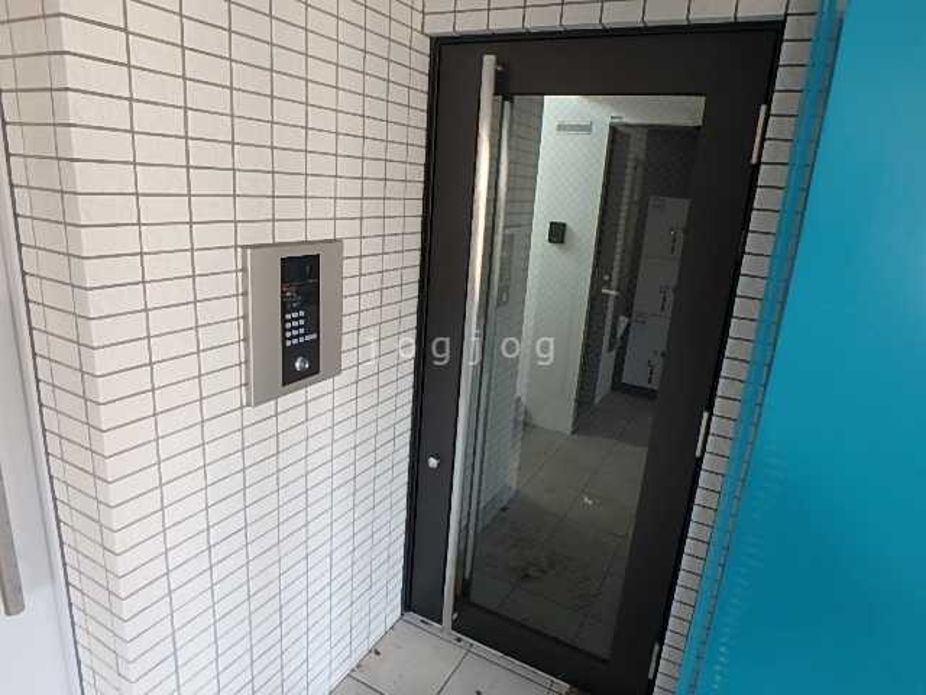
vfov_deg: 63.4
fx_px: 562
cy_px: 348
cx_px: 463
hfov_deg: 79.0
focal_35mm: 21
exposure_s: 1/30
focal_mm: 3.7
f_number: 3.5
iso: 200
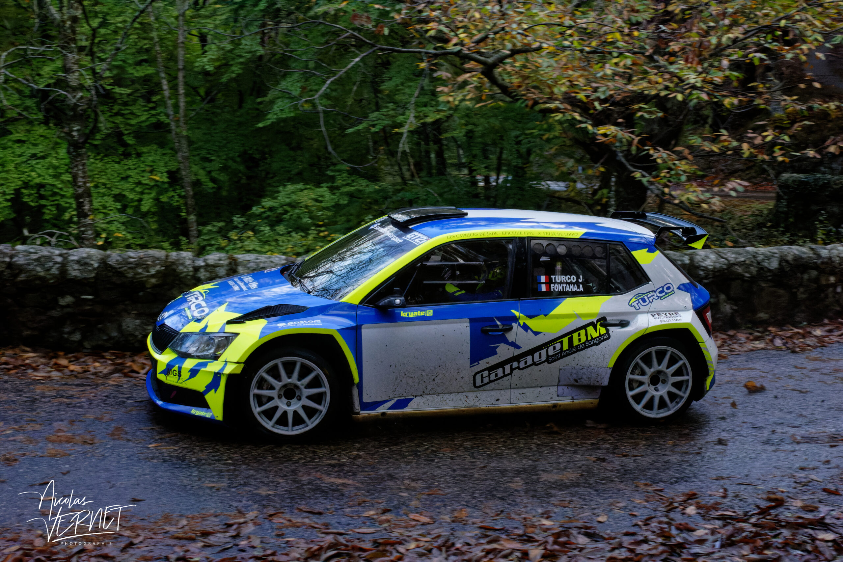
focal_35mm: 52
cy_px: 281
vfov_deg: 25.8
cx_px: 422
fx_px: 1229
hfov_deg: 37.8
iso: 16000
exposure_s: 1/640
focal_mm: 35
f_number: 18
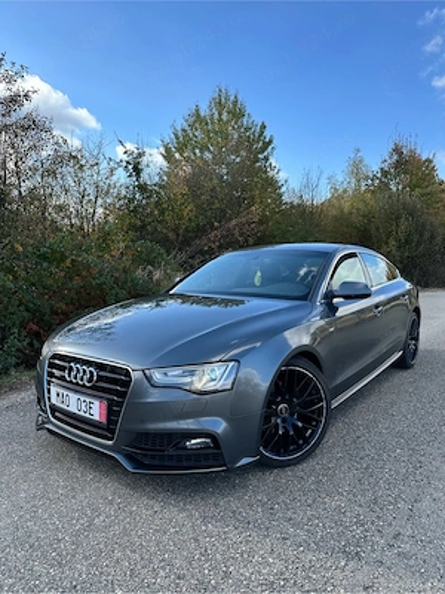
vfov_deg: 71.6
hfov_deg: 56.8
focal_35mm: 24
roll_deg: +0.5
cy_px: 297
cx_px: 222
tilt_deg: -5.6
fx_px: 411
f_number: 1.78
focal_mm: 6.86
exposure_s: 1/1845
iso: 80
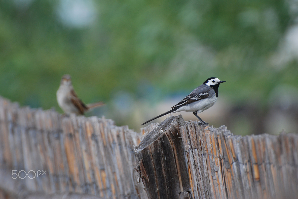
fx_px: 3729
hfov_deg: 4.6
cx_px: 149
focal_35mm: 450
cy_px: 100
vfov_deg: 3.1
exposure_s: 1/320
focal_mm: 300
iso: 200
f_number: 5.6
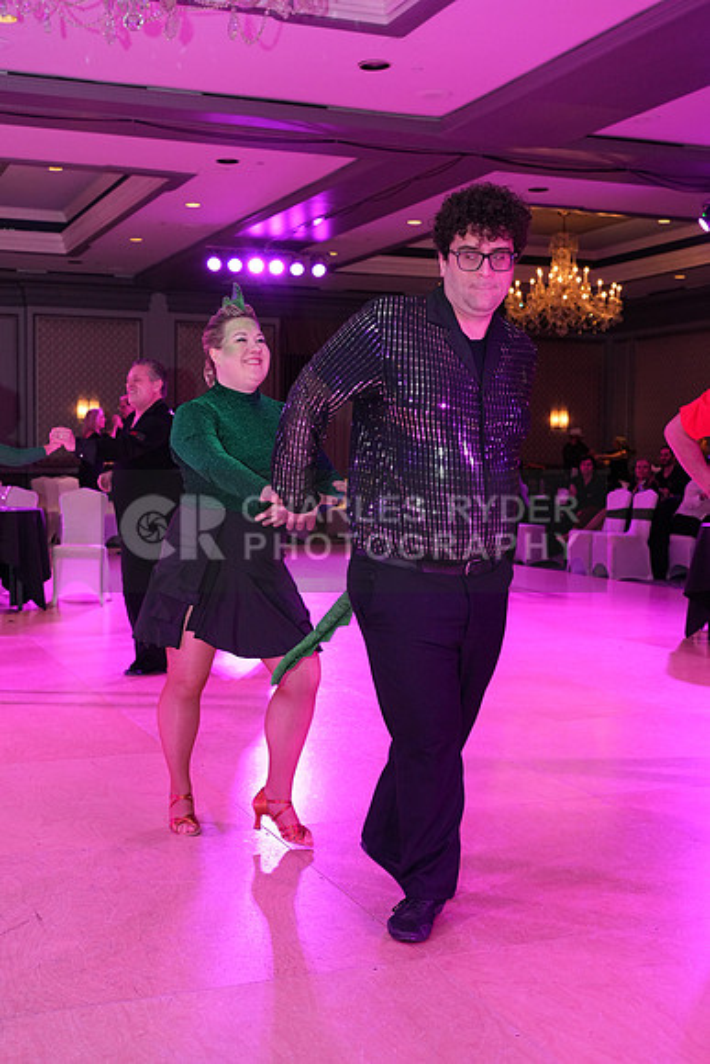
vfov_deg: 45.4
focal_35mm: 43
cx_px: 355
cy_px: 532
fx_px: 1271
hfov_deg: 31.2
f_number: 6.3
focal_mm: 43
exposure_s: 1/250
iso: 2500
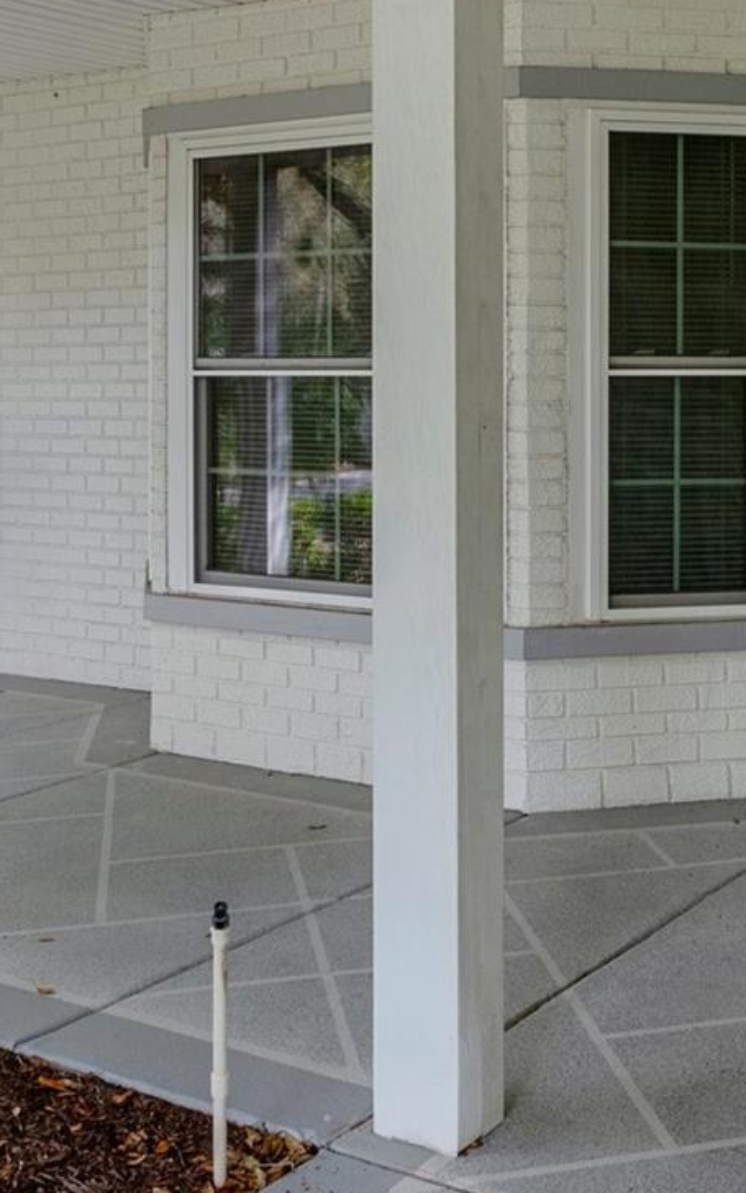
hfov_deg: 26.9
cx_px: 589
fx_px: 1529
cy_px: 356
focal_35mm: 47
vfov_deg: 41.8
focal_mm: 14
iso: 320
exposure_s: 1/200
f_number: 8
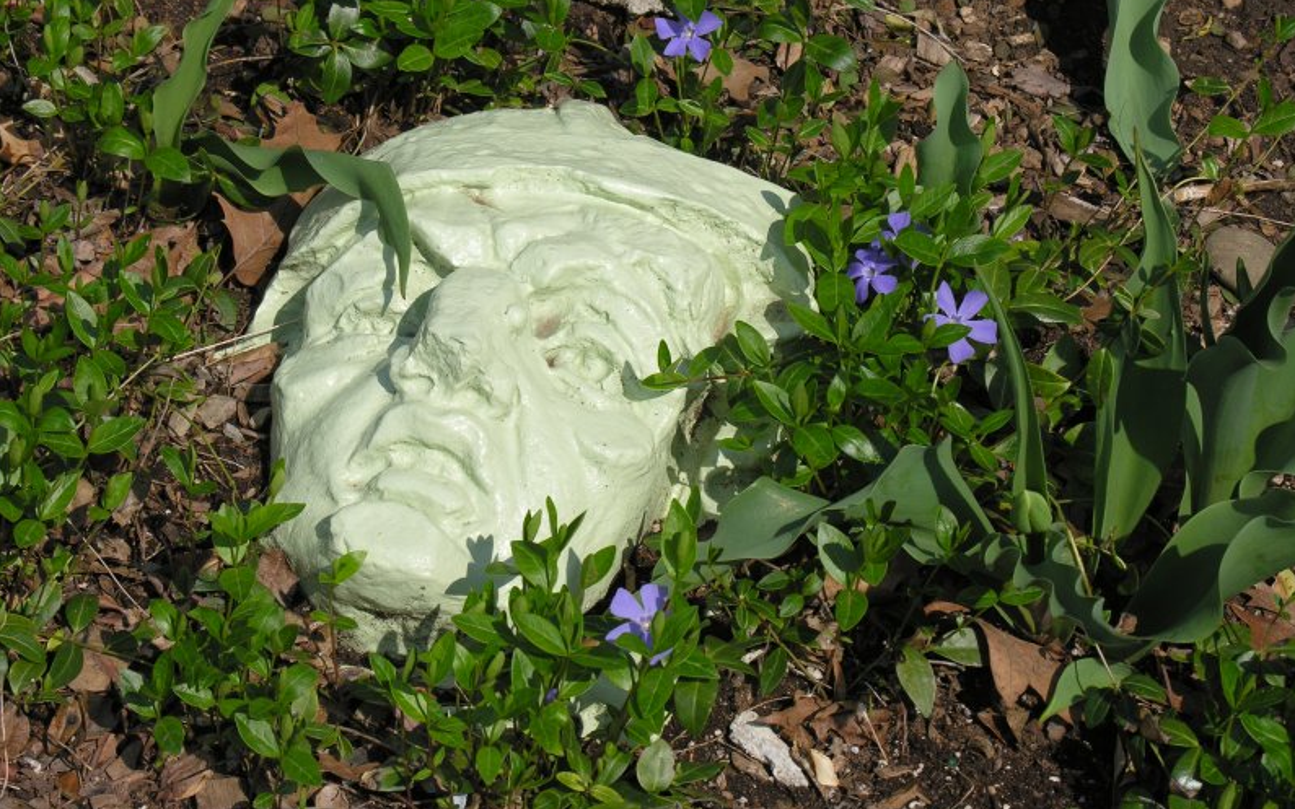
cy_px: 343
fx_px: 3918
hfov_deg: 18.8
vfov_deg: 11.8
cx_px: 650
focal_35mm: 111
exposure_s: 1/310
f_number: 7.4
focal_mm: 26.5
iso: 50
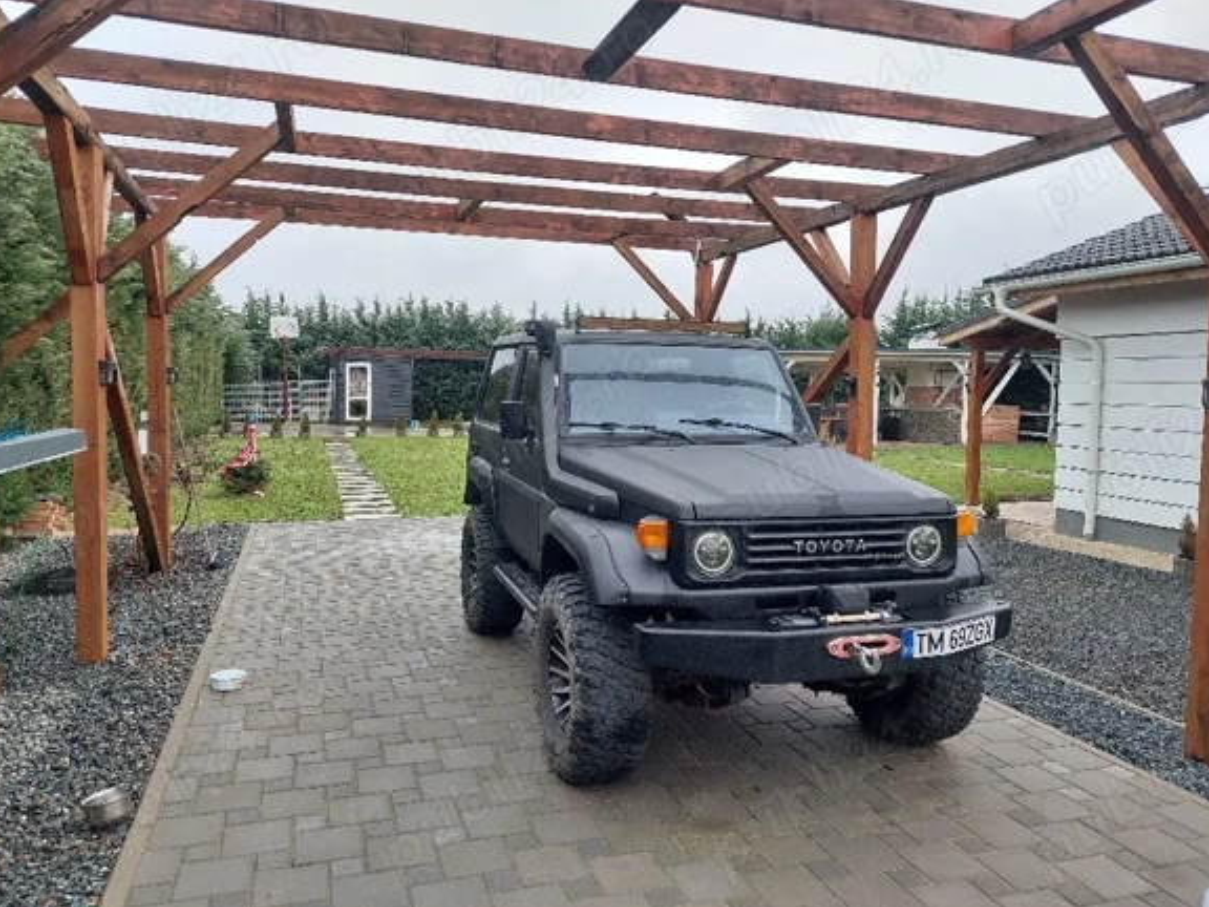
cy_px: 454
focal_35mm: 25
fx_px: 873
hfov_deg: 69.4
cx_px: 602
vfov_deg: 54.9
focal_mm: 5.23
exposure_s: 1/244
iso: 40
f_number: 1.8
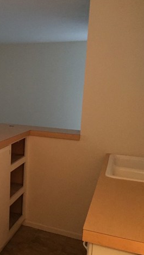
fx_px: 291
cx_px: -21
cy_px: 129
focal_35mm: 43
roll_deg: -2.9
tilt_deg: -6.4
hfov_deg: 25.4
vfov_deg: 47.3
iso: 400
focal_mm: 4.15
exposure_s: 1/15
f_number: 2.2
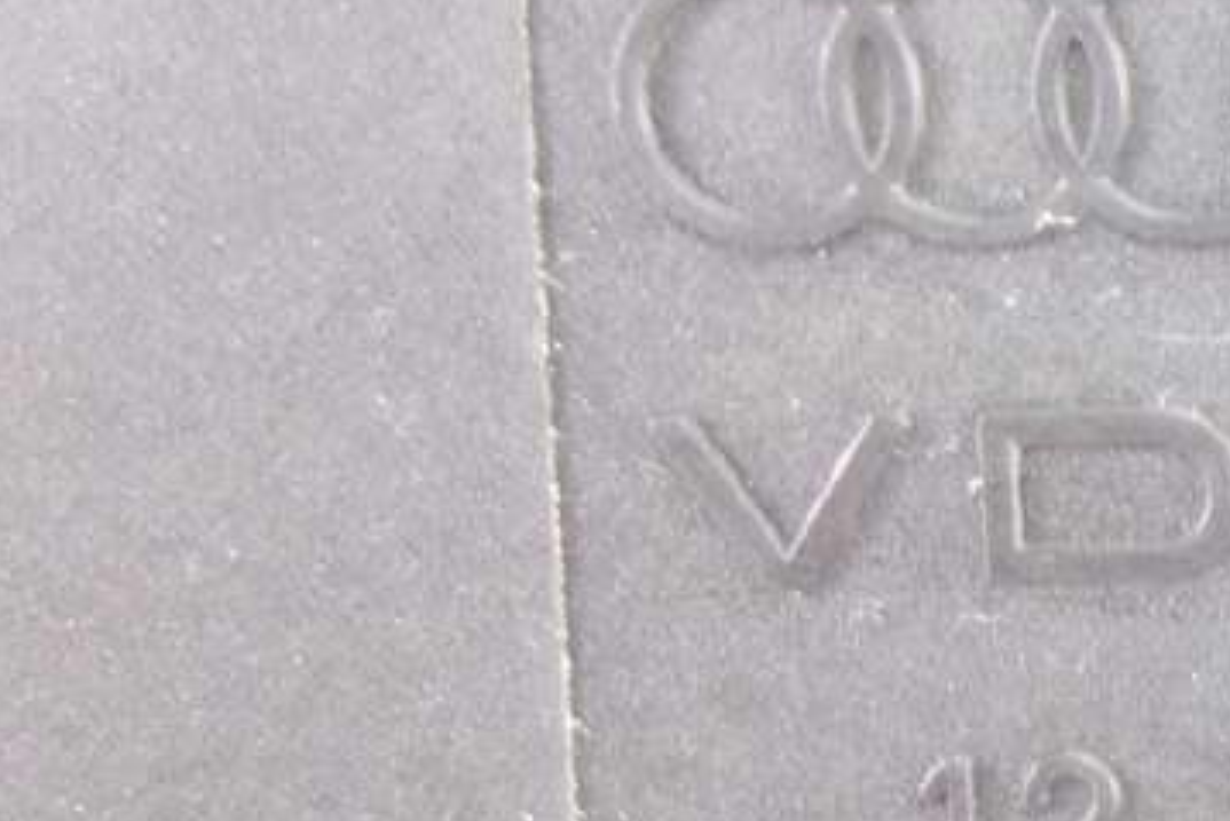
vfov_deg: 12.8
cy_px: 261
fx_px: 3657
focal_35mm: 107
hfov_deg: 16.3
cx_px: 2168
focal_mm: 10.4
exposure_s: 1/30
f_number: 1.8
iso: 500
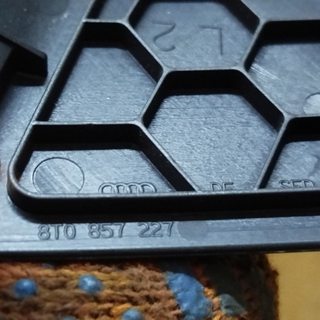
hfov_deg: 20.2
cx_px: 130
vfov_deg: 20.2
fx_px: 899
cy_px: 161
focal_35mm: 86
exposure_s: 1/17
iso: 800
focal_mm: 5.31
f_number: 1.7
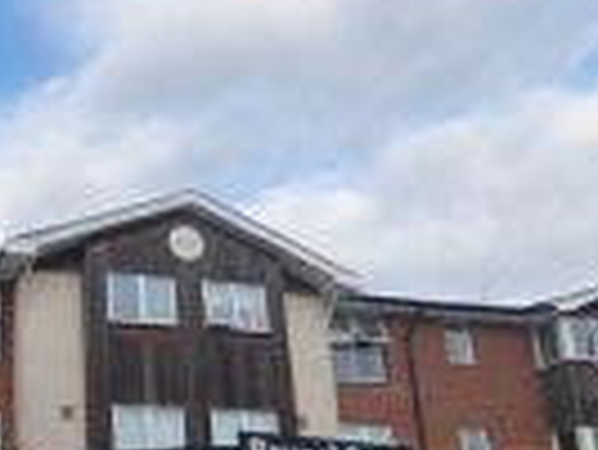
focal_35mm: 38
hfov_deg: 44.6
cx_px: 61
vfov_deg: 34.9
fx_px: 657
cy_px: 430
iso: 53
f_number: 1.7
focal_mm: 2.02
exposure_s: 1/2342
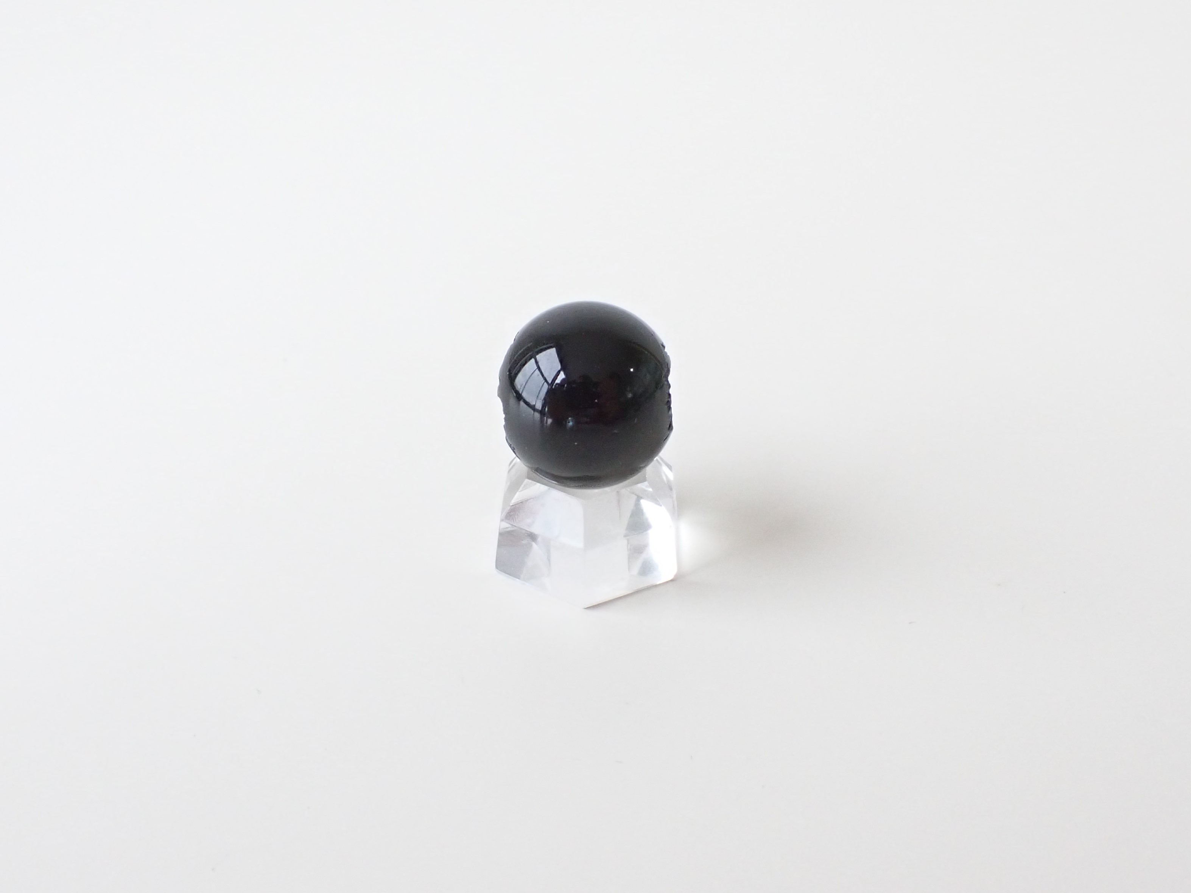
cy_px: 446
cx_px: 596
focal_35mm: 30
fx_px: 1032
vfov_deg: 46.8
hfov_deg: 60.0
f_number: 3.2
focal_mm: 5.4
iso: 500
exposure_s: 1/125
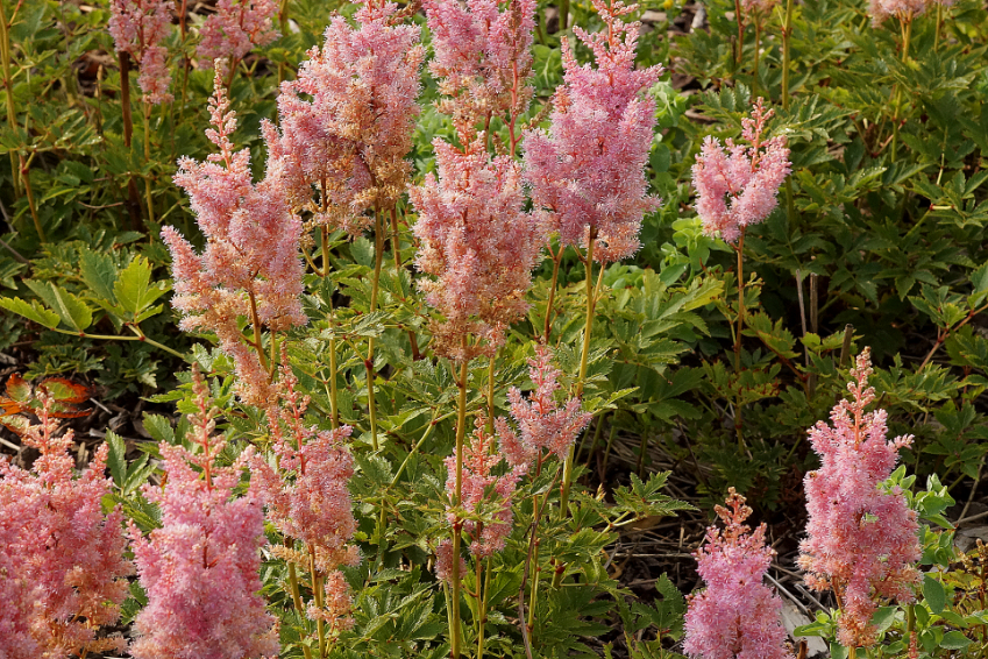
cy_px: 333
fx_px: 5818
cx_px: 429
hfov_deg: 9.7
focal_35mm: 212
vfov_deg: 6.5
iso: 640
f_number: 11
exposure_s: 1/160
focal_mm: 100
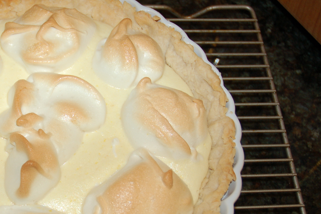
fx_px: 552
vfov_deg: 21.8
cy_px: 147
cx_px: 43
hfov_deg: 31.2
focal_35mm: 62
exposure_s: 1/60
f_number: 3.8
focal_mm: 22
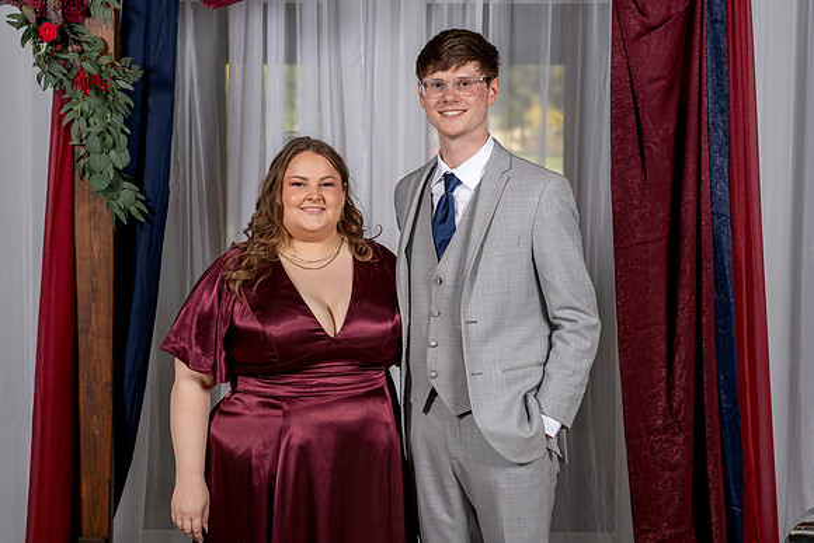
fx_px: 1583
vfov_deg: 19.5
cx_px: 407
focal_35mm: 70
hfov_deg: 28.8
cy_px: 272
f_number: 5
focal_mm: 70
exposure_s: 1/160
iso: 100
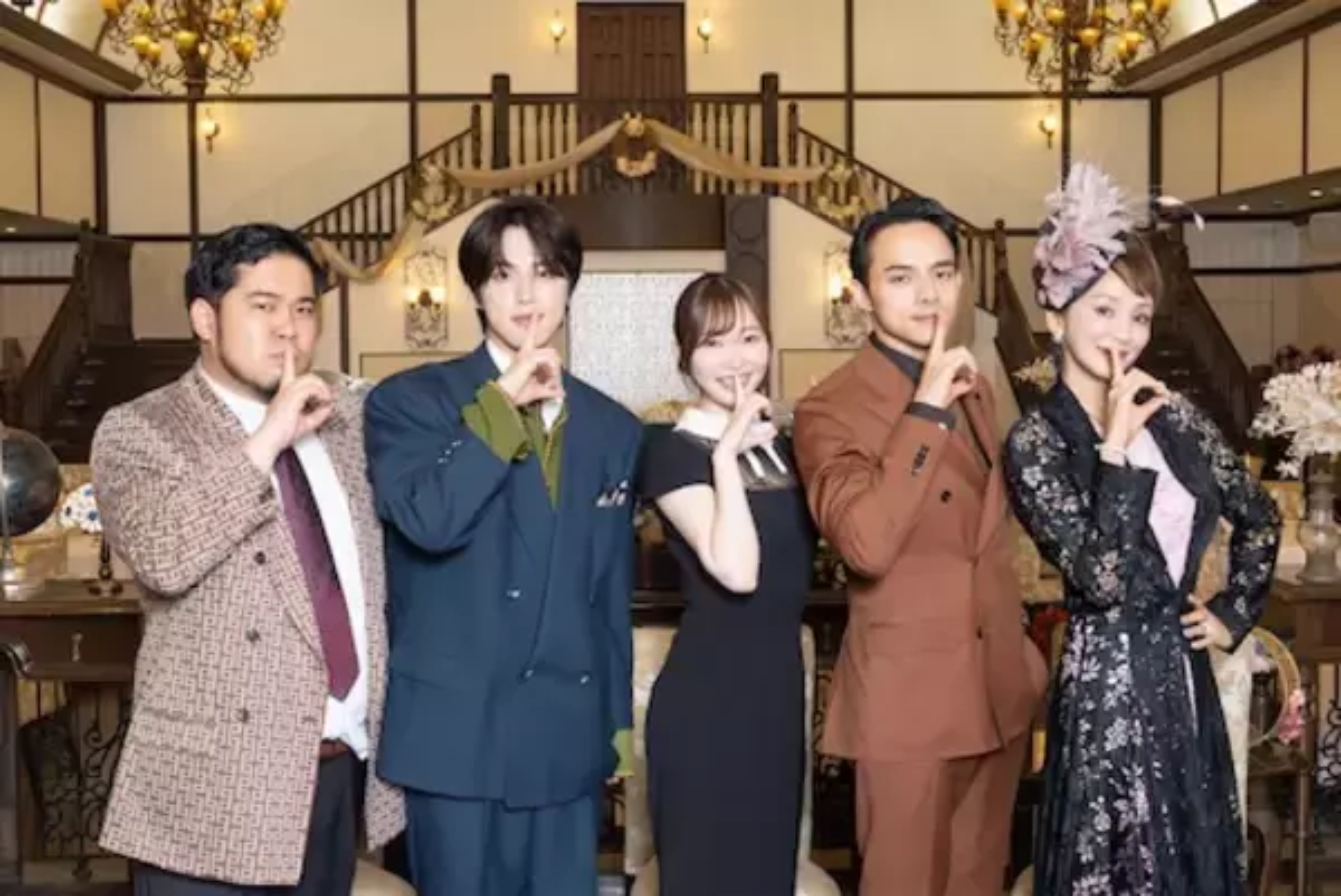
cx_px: 670
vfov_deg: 28.1
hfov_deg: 41.1
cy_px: 448
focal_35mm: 48
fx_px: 1789
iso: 1000
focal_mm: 32
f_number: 8
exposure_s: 1/80
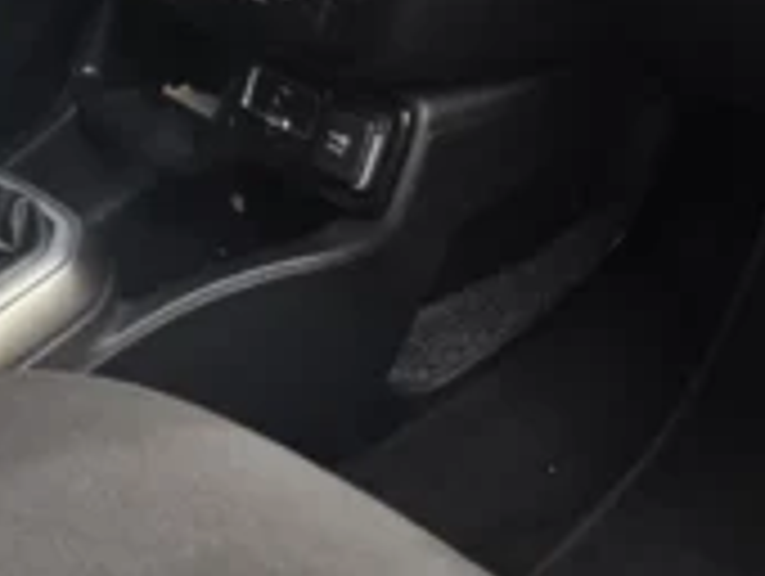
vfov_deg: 16.8
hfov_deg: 24.1
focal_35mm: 81
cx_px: 392
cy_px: -243
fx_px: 1793
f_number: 1.7
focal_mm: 6.3
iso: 20
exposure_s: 1/180
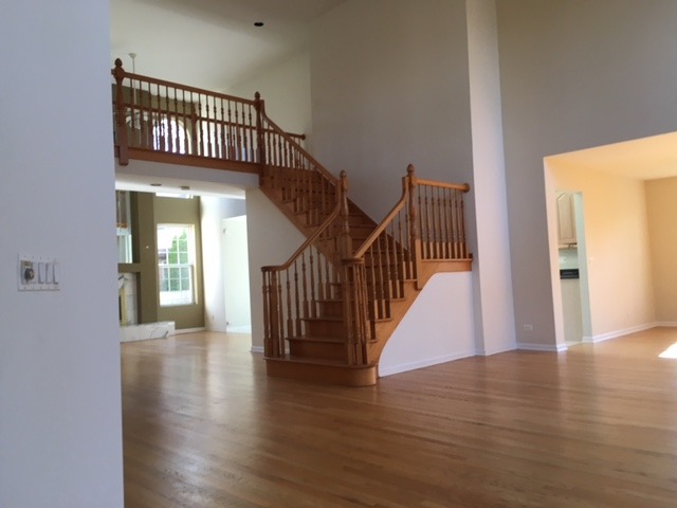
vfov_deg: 48.2
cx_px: 338
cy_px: 254
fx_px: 567
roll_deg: +1.2
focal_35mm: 29
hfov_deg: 61.7
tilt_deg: +4.0
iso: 25
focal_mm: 4.15
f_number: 2.2
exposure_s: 1/30
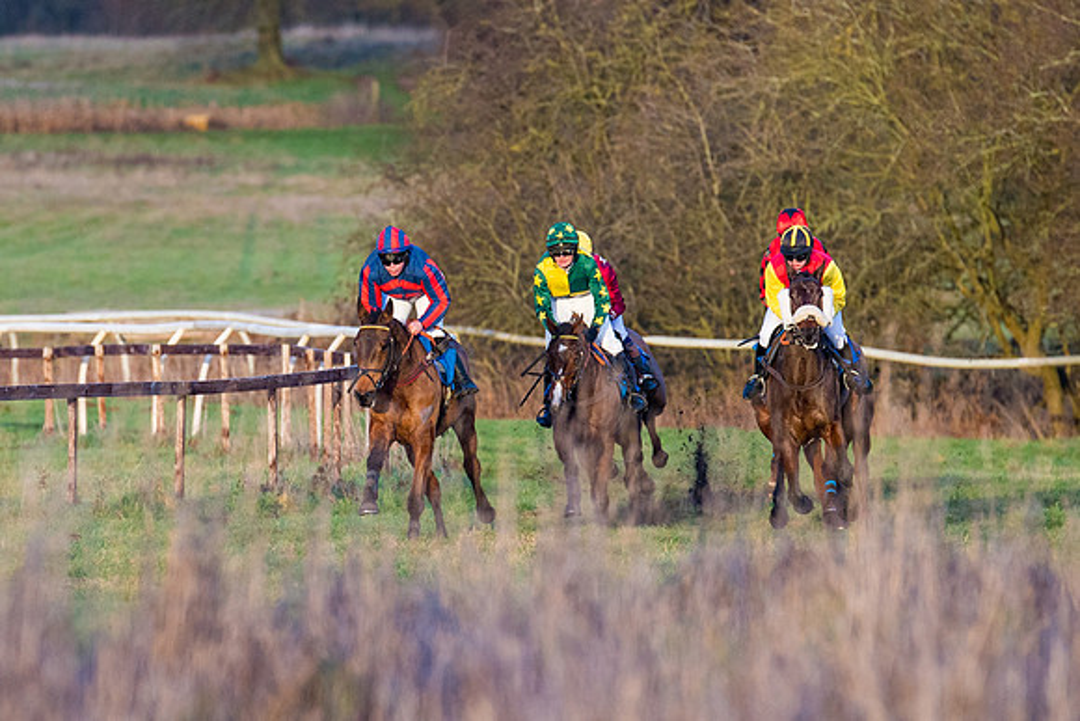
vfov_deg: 2.5
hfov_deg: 3.8
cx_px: 430
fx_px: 16257
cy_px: 354
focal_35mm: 542
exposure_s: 1/1250
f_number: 4
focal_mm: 300
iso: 800
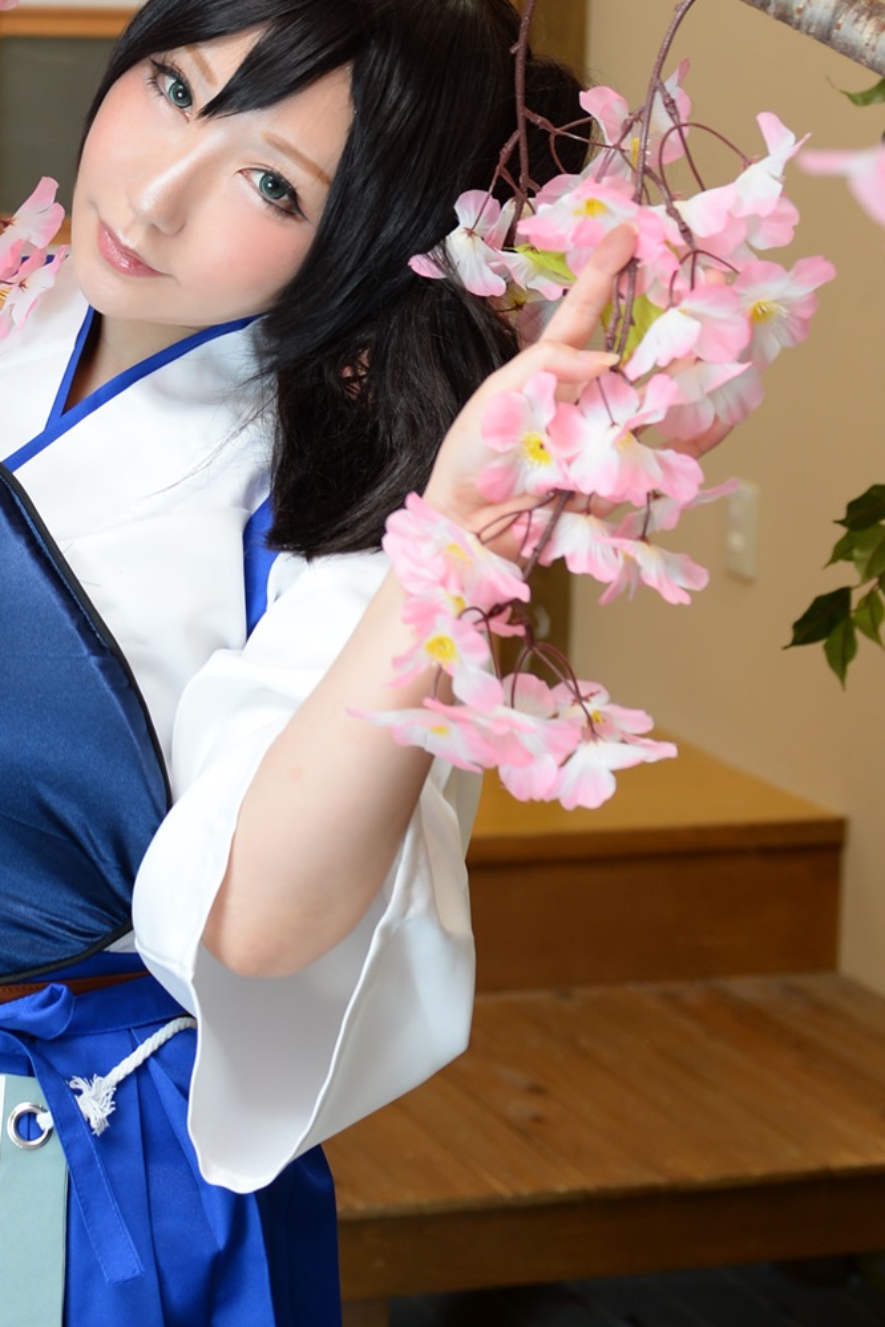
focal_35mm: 84
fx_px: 3097
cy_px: 104
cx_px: -156
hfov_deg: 15.7
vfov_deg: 23.5
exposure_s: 1/100
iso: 200
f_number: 4
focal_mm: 35
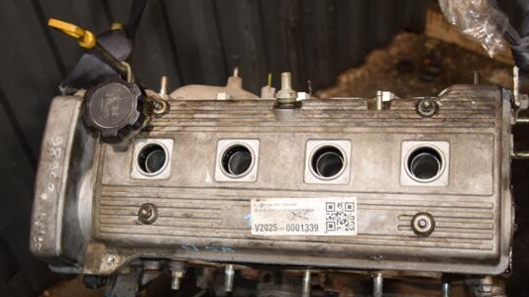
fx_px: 743
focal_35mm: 53
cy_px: 183
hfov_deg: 39.2
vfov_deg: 22.6
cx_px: 264
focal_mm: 30
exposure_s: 1/100
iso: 800
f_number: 5
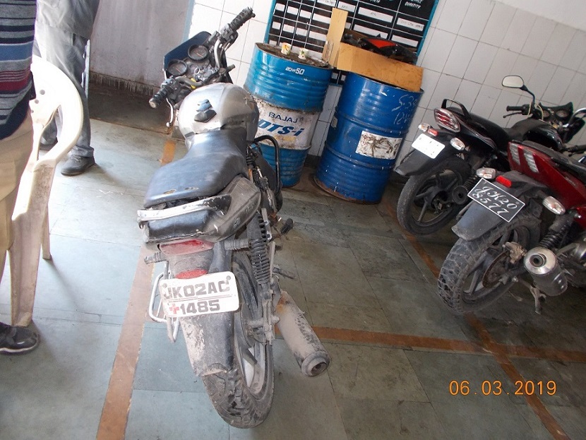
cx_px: 293
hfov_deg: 67.3
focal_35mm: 26
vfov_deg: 53.1
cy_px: 220
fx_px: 440
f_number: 3.2
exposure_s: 1/25
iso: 200
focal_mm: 4.6
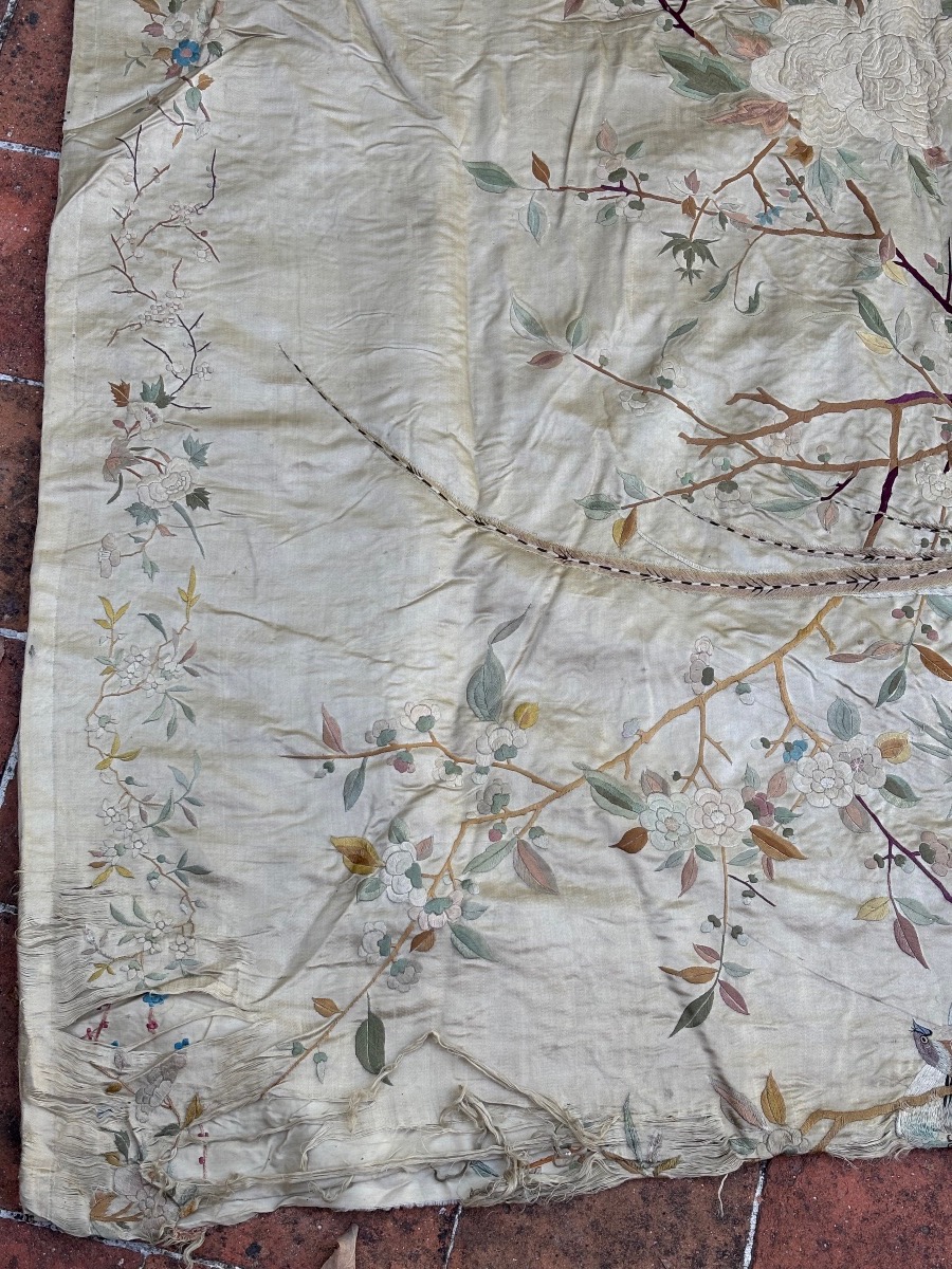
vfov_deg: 36.8
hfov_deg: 28.0
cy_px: 634
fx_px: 1907
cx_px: 476
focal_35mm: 52
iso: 32
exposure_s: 1/196
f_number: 1.6
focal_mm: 5.96
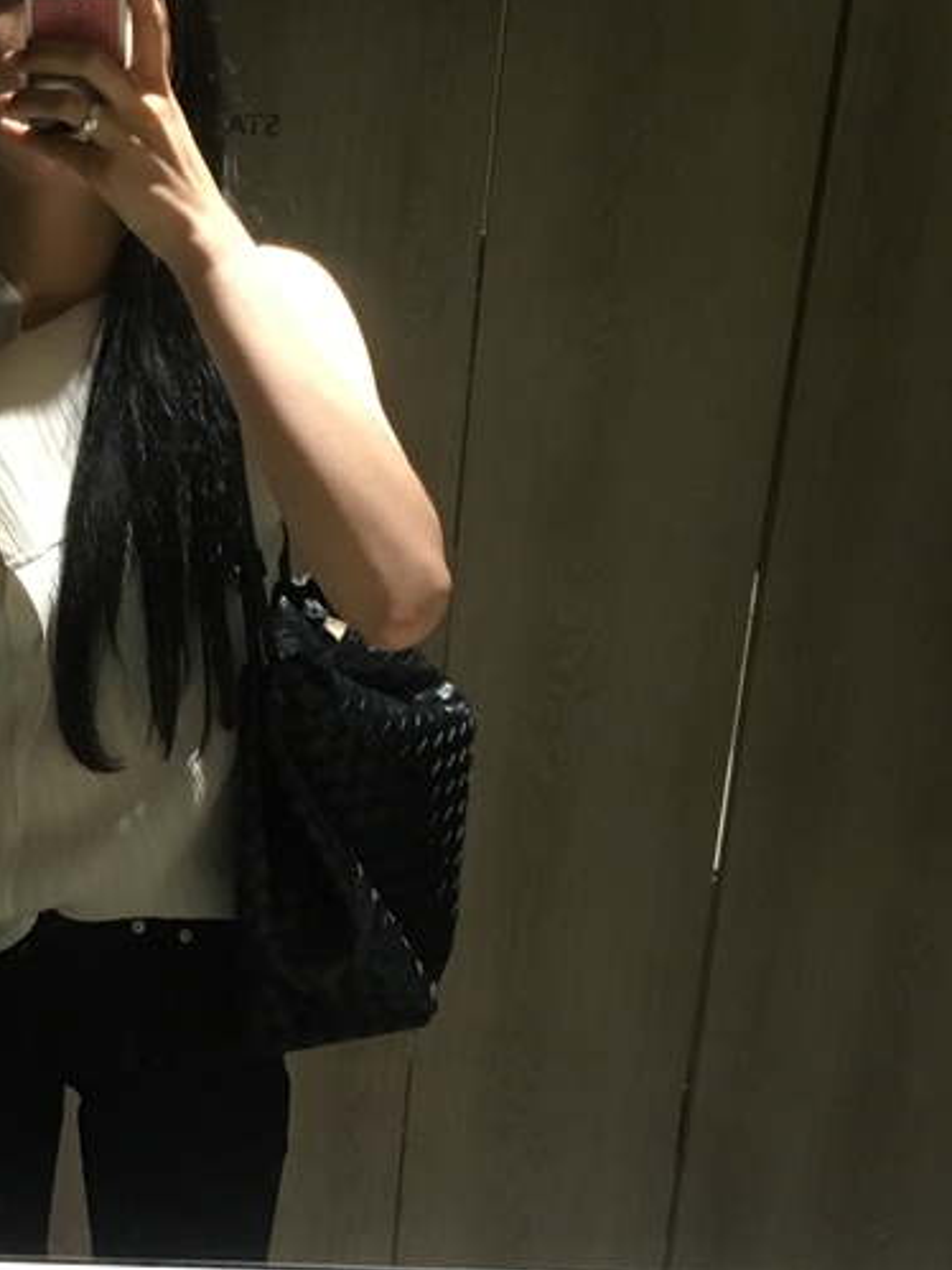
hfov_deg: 22.9
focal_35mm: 62
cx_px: 38
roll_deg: -2.7
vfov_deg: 30.9
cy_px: 862
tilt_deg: -21.9
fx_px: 2274
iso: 160
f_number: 2.2
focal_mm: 4.15
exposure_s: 1/30
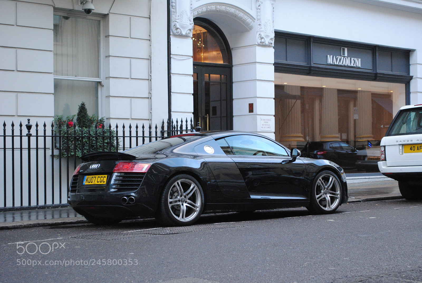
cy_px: 142
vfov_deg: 19.8
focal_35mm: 69
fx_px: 810
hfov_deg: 29.2
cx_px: 211
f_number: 5.3
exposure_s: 1/50
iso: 800
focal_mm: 46
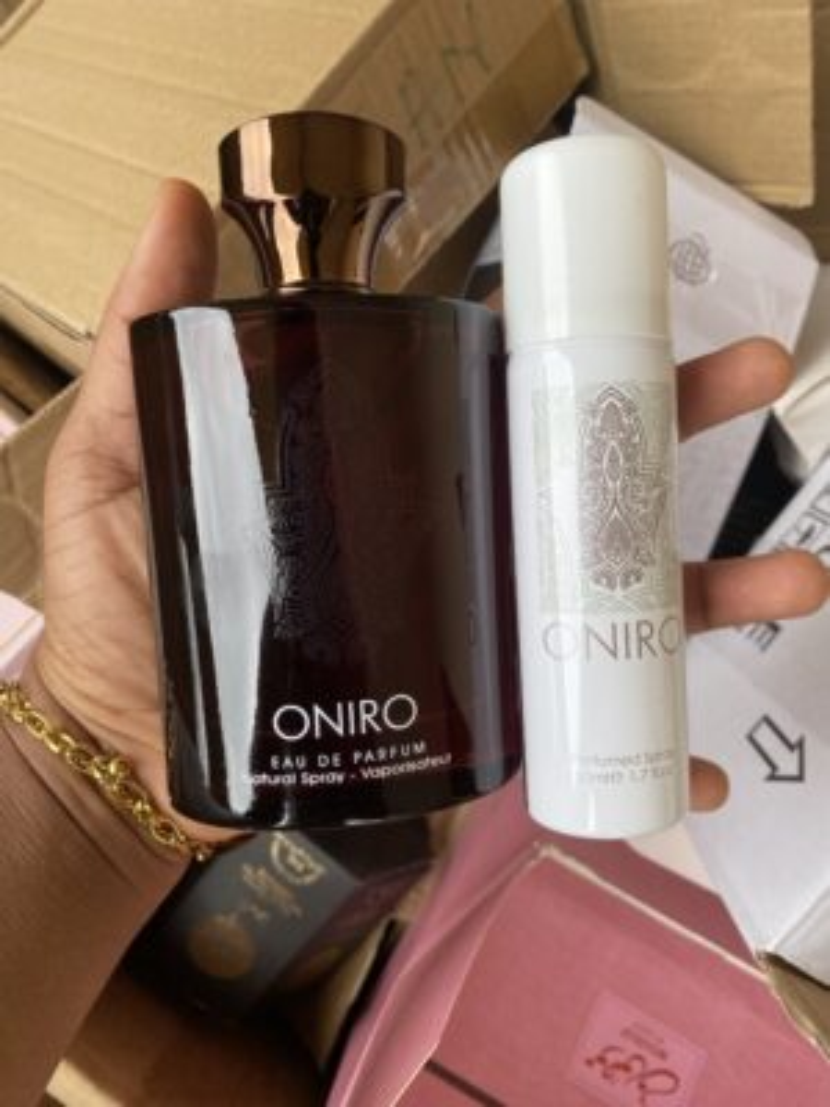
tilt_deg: -83.8
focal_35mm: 26
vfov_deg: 67.3
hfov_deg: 53.1
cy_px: 554
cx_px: 415
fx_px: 831
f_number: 1.8
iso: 32
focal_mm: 4.25
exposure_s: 1/693
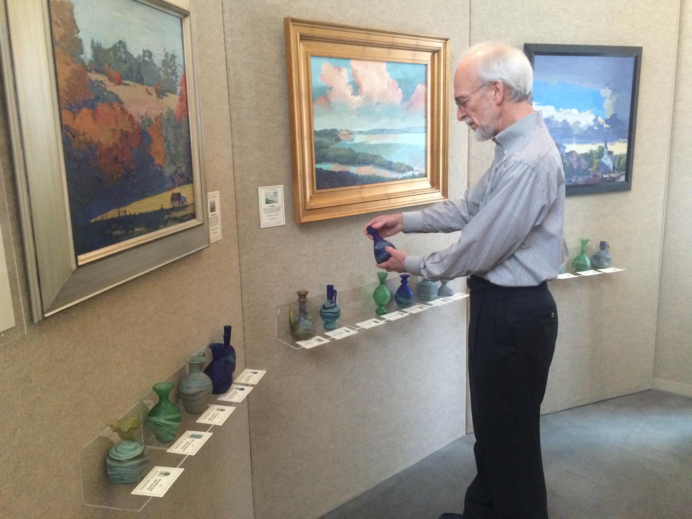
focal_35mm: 29
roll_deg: +2.8
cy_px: 260
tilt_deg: -12.4
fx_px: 580
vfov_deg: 48.2
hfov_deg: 61.7
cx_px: 346
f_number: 2.2
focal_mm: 4.15
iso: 250
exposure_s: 1/30
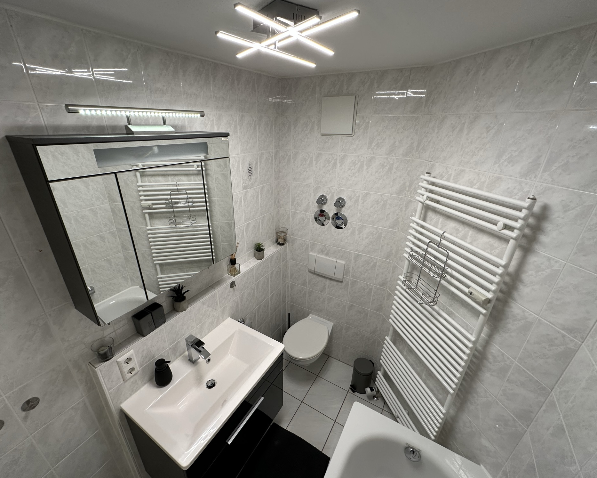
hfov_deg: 96.8
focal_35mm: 15
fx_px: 265
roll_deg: -1.0
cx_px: 289
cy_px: 242
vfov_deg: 84.0
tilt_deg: -25.4
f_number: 2.2
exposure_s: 1/100
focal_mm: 2.22
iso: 160
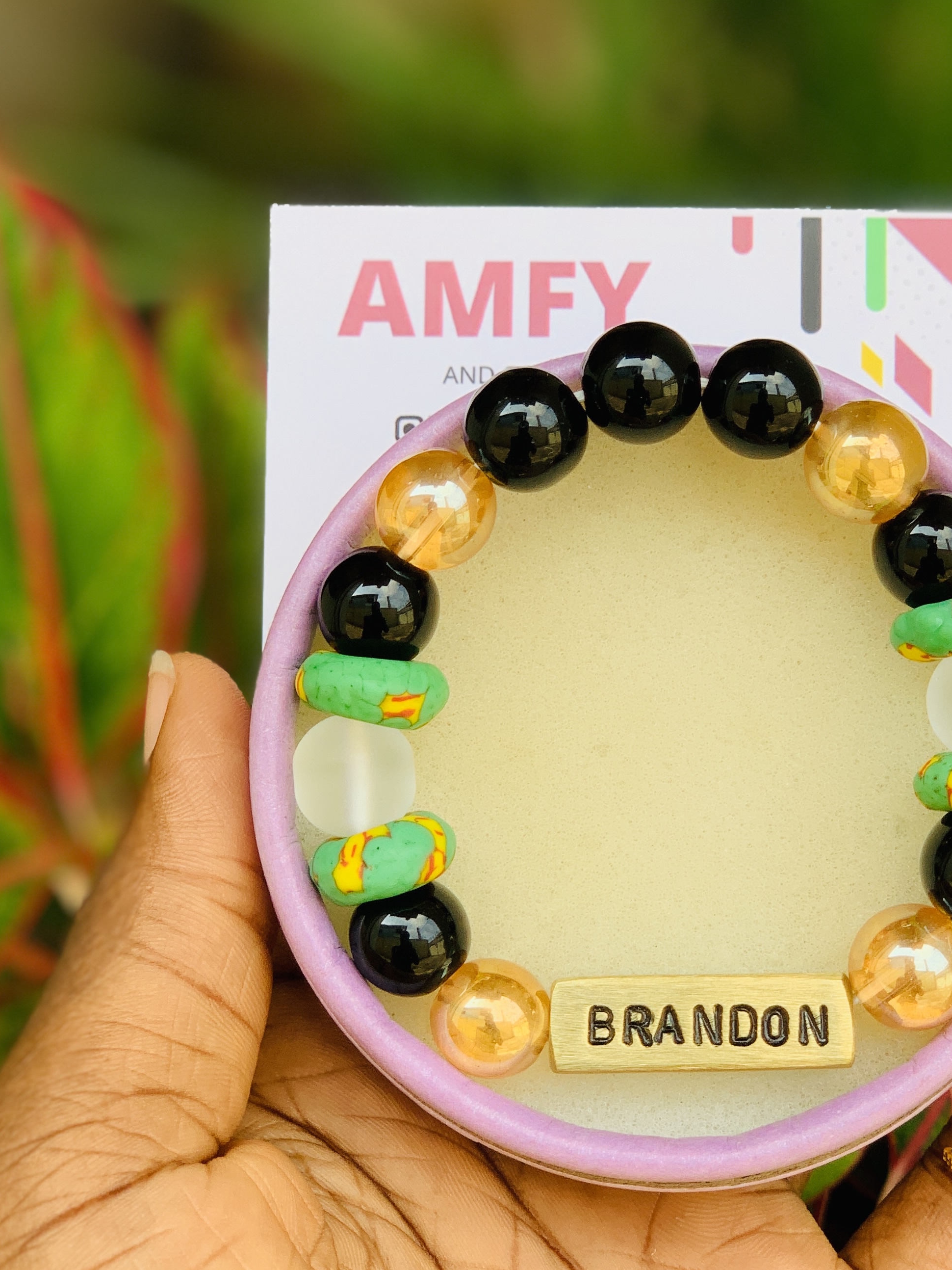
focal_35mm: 81
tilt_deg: -23.8
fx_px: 2970
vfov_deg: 24.1
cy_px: 714
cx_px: 676
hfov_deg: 18.1
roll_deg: -1.1
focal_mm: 6
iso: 20
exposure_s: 1/122
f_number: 2.4
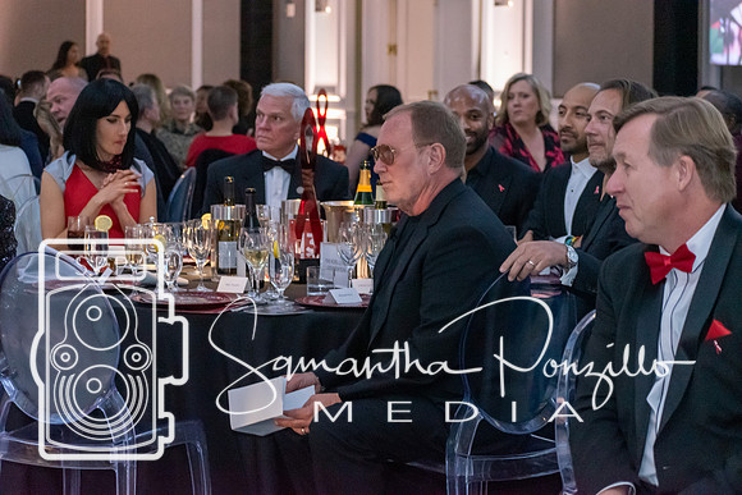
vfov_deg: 12.7
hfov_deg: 18.9
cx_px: 371
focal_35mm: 108
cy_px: 248
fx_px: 2226
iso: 5000
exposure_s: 1/60
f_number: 4.8
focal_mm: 72
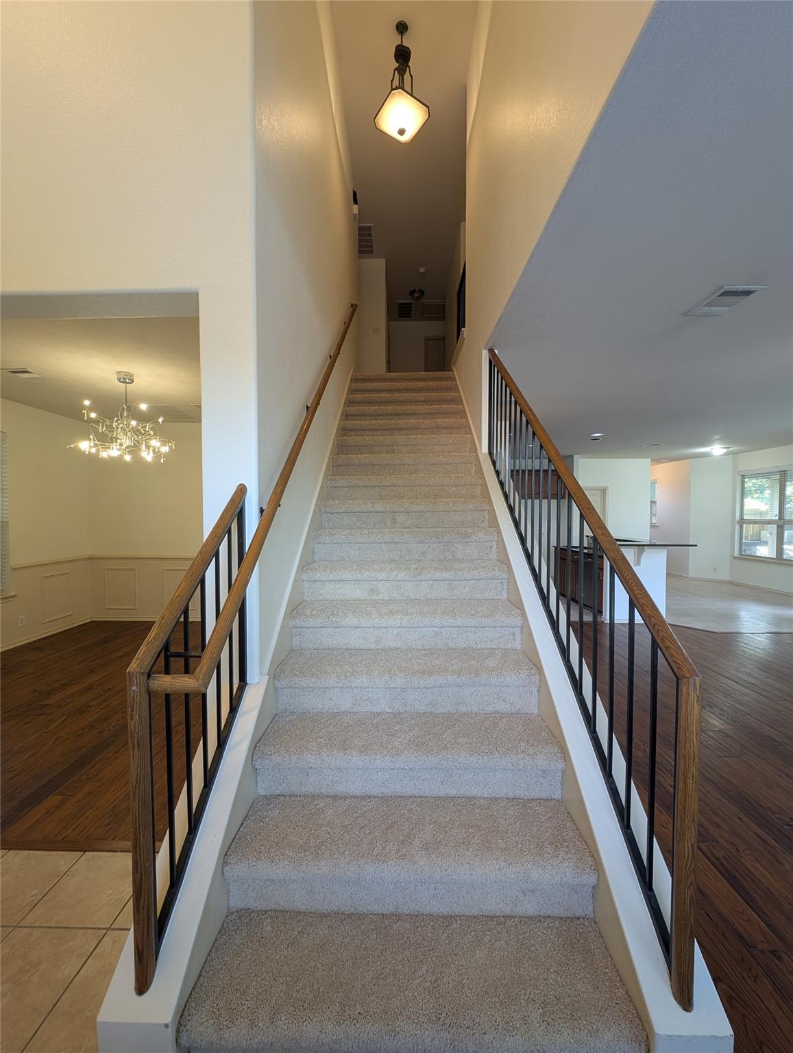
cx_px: 396
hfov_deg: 94.7
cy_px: 526
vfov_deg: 110.4
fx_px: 366
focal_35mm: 12
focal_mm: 2.23
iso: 70
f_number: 1.95
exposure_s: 1/24
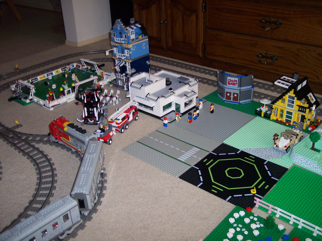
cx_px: 161
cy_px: 120
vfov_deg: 37.7
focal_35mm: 38
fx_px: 353
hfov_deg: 49.0
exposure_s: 1/30
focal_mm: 8
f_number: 2.8
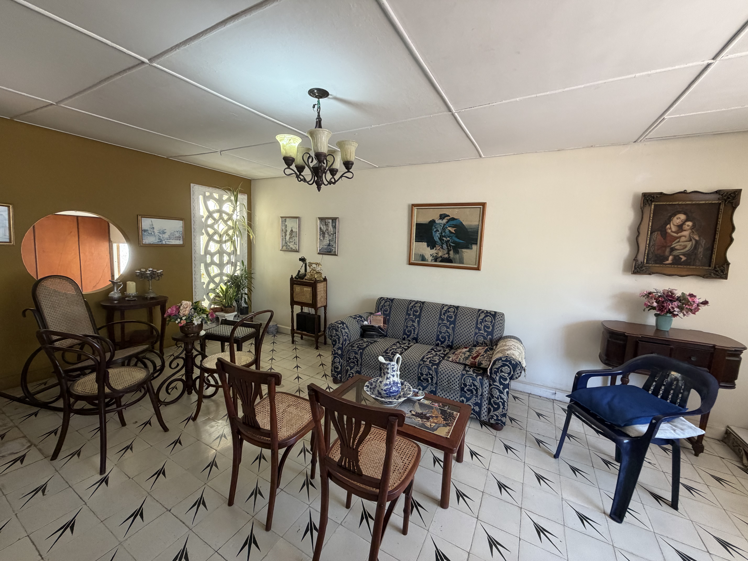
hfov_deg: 102.1
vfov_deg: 85.7
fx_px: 303
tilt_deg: -6.3
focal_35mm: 14
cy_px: 280
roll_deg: -1.9
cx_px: 374
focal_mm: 2.22
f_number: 2.2
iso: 320
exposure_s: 1/120
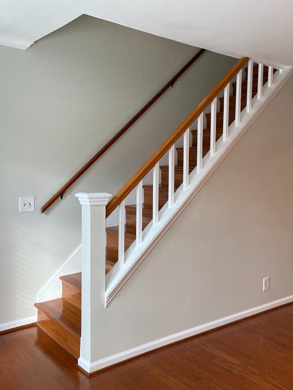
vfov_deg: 52.6
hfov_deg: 40.6
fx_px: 395
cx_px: 170
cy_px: 196
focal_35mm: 35
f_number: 1.6
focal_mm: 4.2
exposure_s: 1/120
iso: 80
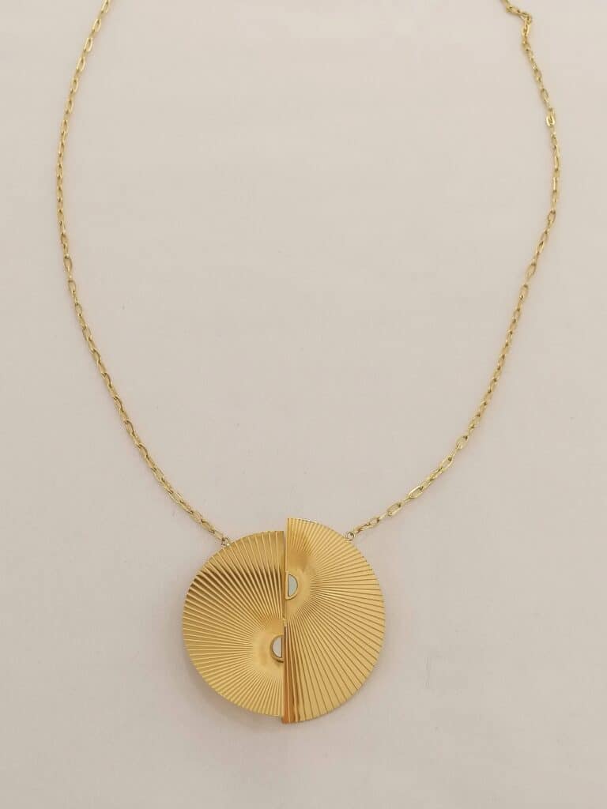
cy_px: 404
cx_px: 304
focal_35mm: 50
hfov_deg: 29.1
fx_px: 1169
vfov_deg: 38.2
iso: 80
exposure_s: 1/50
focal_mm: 4.75
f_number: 1.8
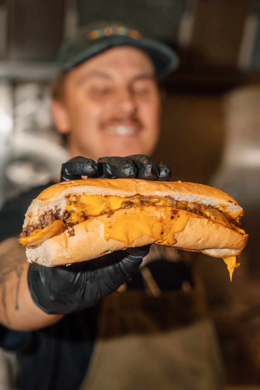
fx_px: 758
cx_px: 130
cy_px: 195
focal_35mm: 70
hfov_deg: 19.5
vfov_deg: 28.8
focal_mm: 70
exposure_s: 1/80
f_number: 5
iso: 250
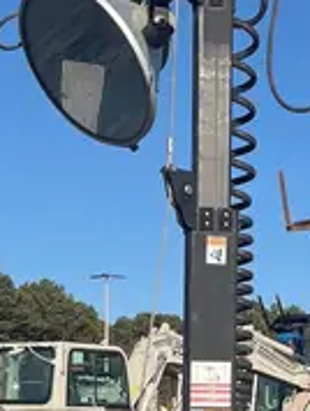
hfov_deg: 13.7
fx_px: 1275
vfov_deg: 18.1
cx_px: 312
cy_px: 364
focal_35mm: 107
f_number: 1.6
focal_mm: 5.1
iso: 50
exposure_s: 1/4149
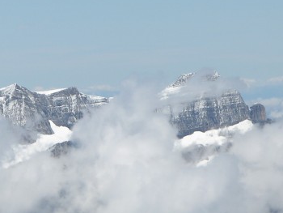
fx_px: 3829
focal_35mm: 468
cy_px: 68
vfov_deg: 3.2
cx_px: -26
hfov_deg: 4.2
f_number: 6.2
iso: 50
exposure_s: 1/434
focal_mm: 41.1
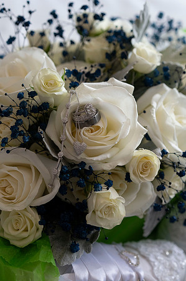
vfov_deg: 23.9
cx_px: 93
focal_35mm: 85
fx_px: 660
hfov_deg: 16.0
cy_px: 140
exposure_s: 1/1000
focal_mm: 85
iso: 4000
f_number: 4
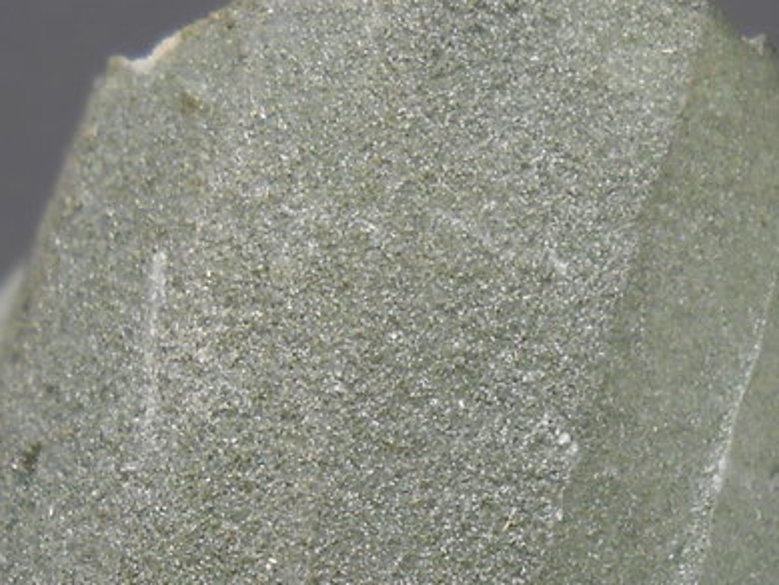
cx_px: 170
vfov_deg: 13.1
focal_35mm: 107
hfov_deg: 18.2
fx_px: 2409
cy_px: 890
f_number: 3.5
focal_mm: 4.6
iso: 80
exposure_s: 1/30
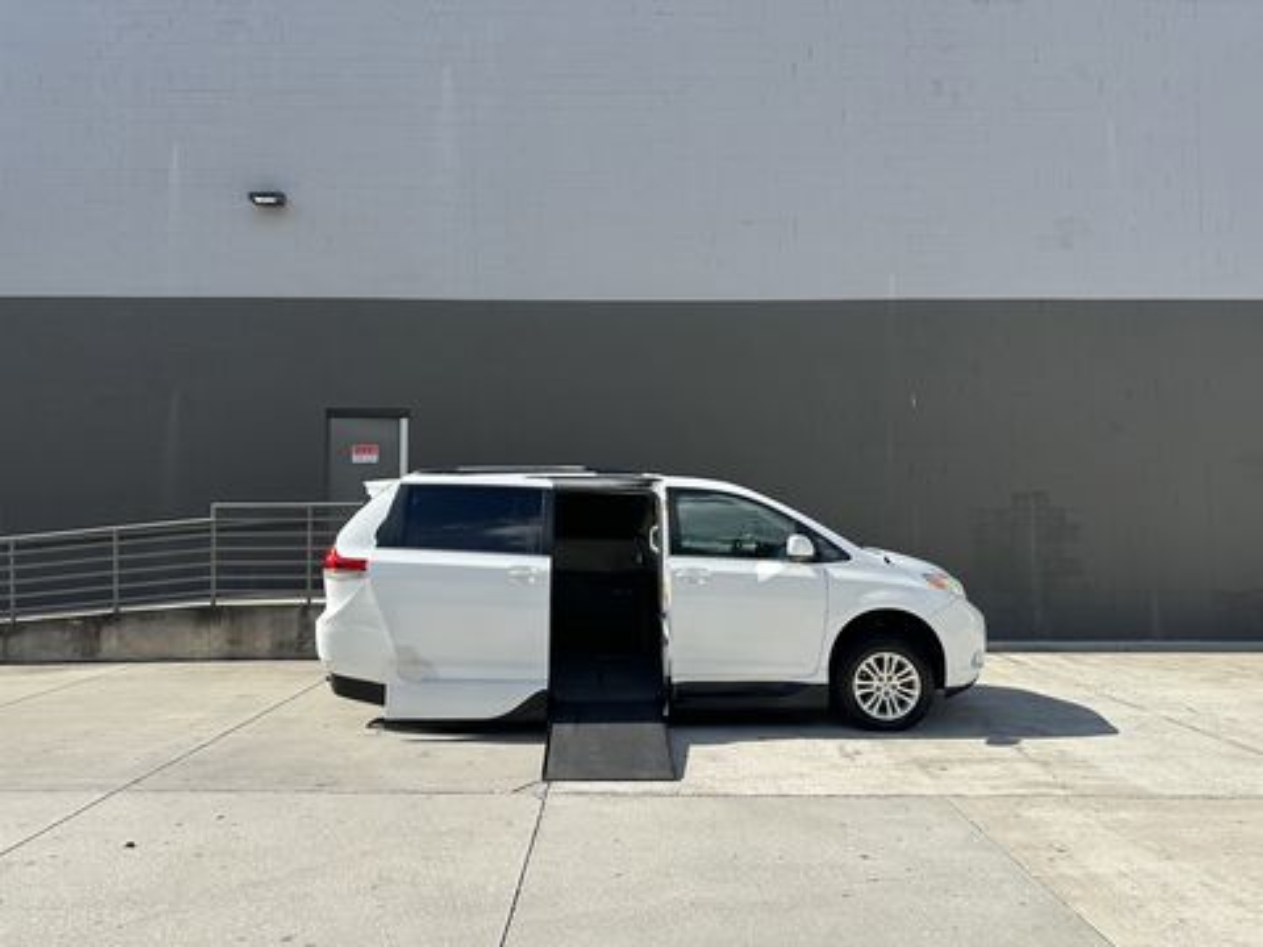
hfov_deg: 71.6
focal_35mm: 24
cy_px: 474
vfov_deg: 56.8
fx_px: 876
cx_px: 632
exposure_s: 1/3597
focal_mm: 6.86
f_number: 1.78
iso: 80
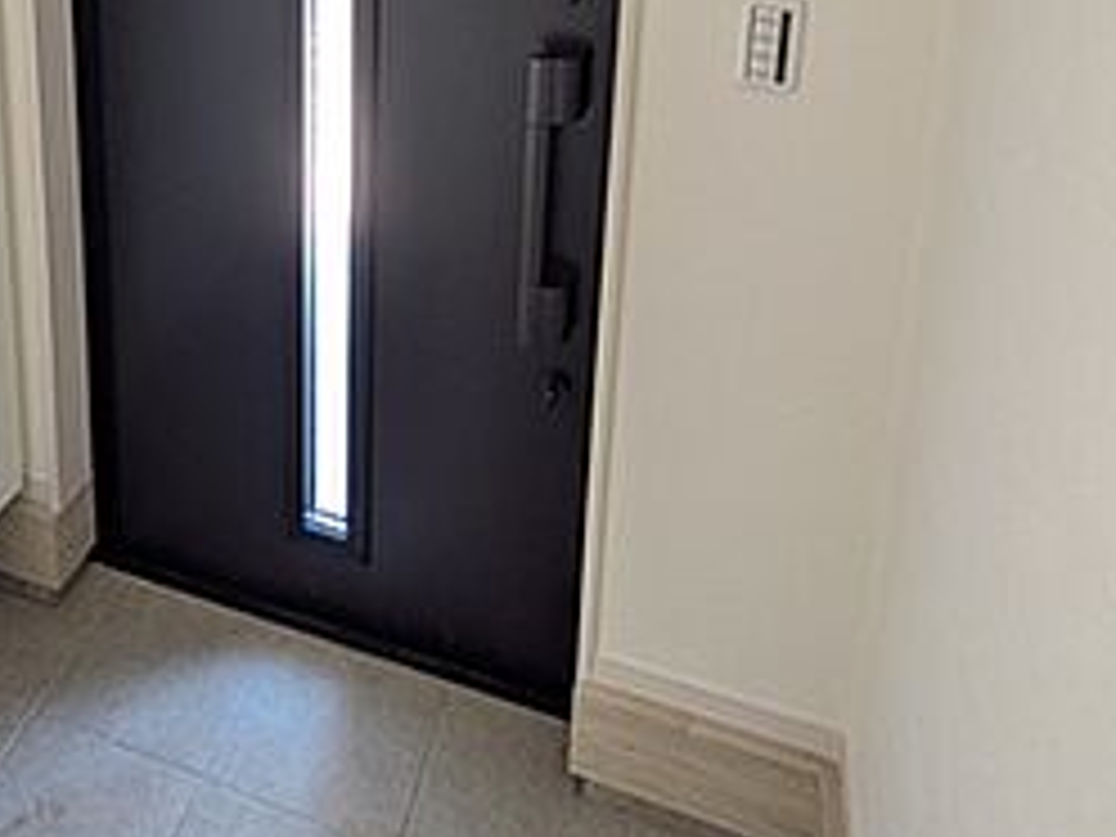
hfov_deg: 50.8
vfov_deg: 35.2
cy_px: -74
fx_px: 1128
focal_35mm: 35
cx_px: 302
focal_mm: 1.83
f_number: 2.2
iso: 73
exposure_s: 1/60
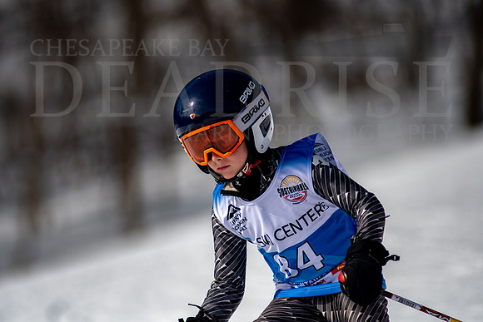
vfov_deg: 3.1
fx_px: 6039
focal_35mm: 450
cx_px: 242
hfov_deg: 4.6
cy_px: 161
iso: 100
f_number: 2.8
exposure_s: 1/8000
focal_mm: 300
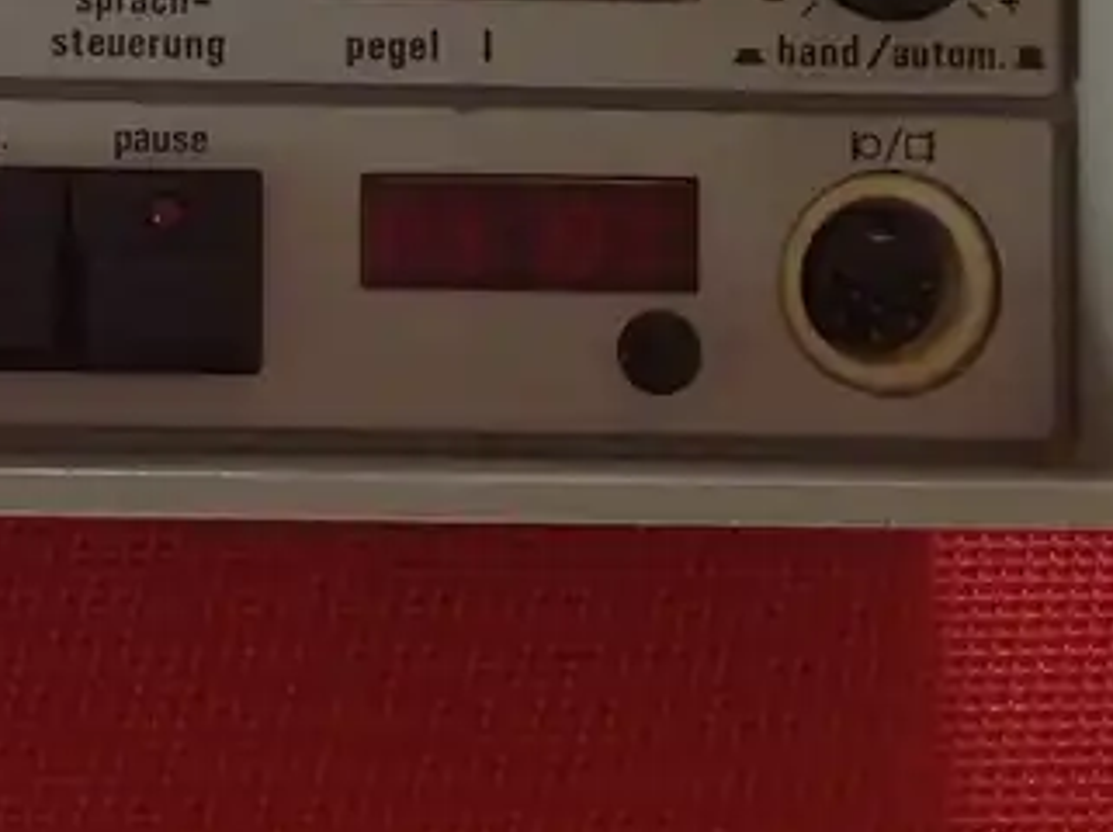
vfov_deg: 13.4
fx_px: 3501
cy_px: -17
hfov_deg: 17.3
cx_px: -187
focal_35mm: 109
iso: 80
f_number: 2.4
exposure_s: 1/120
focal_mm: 4.28
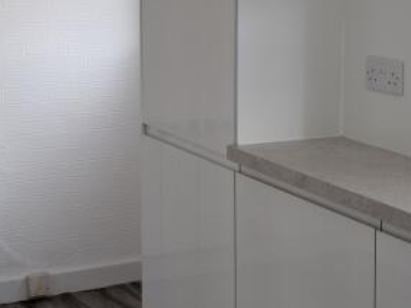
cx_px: 160
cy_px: 46
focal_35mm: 87
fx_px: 1033
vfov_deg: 16.8
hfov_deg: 22.5
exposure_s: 1/26.8
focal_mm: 6.9
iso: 71
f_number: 1.68
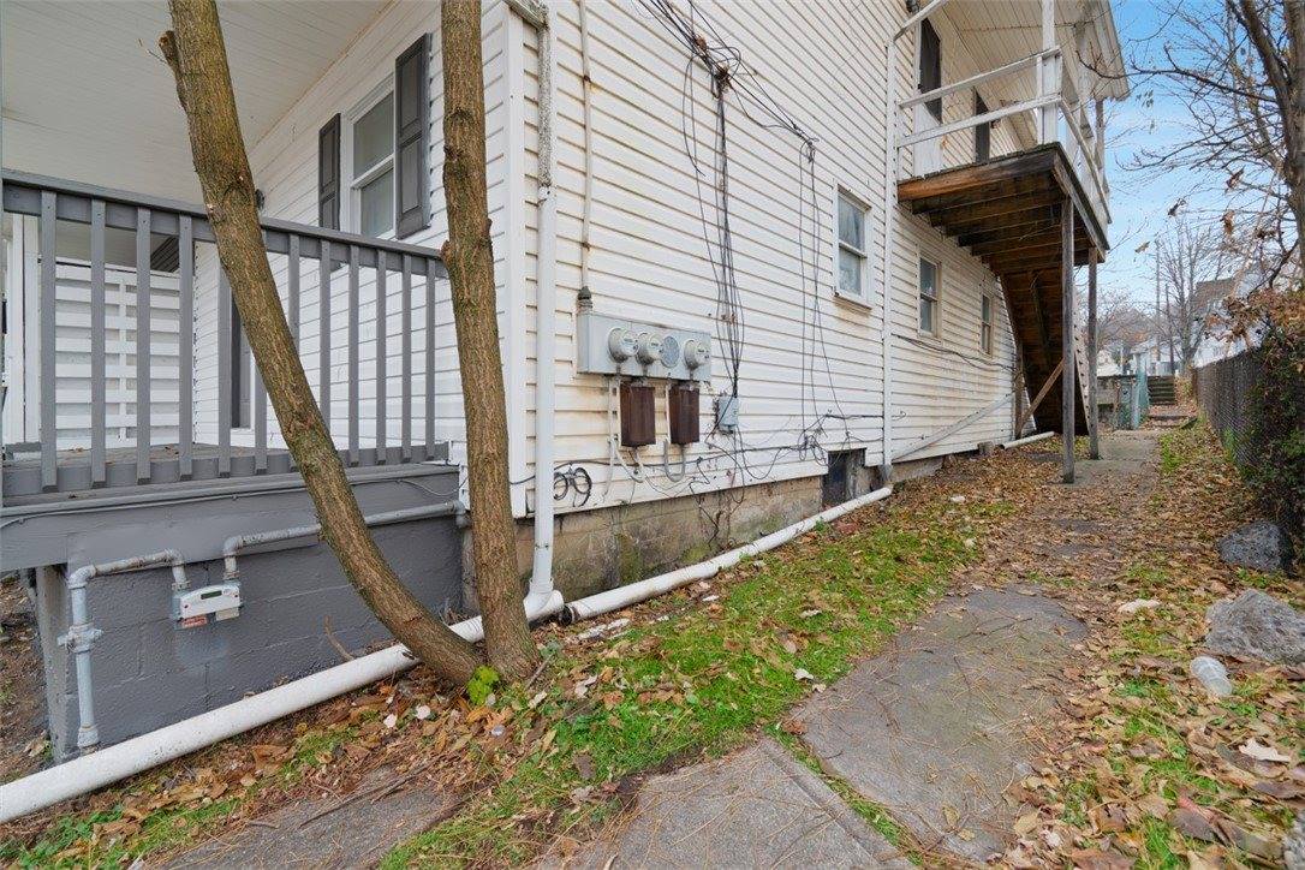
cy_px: 435
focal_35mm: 16
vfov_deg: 73.7
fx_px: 580
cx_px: 652
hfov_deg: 96.7
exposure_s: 1/30
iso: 400
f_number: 8
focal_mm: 16
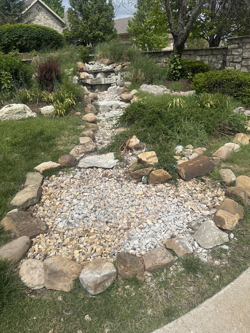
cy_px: 166
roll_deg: +1.0
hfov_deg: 56.8
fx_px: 231
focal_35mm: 24
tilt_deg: -25.7
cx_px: 125
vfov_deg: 71.6
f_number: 1.78
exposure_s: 1/10753
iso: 80
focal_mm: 6.86
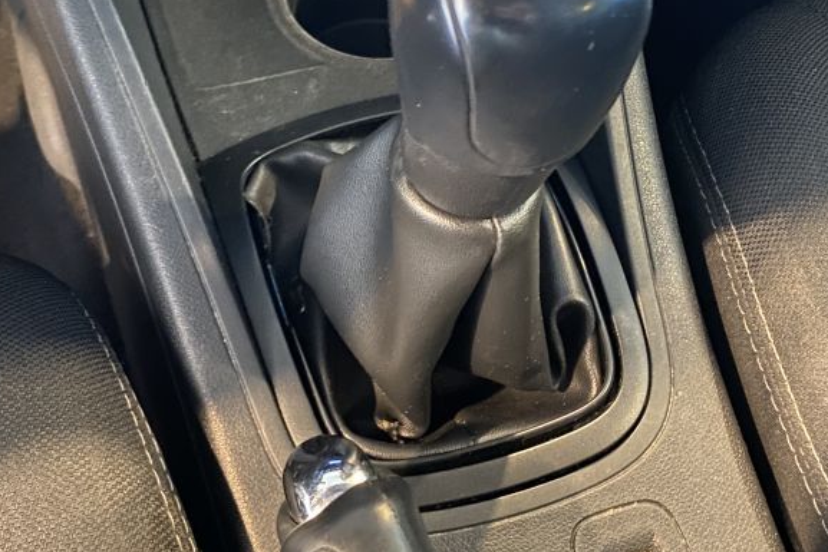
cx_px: 377
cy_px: 155
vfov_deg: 27.8
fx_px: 1104
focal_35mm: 48
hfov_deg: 41.1
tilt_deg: -54.6
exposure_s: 1/14
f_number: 1.8
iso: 1000
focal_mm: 4.25
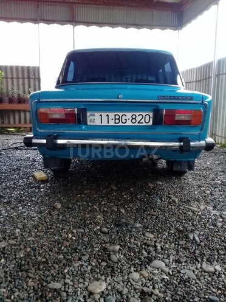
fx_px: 270
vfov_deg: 58.4
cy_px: 151
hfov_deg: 45.4
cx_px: 113
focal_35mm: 31
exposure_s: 1/17
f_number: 2.2
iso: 250
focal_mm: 3.3
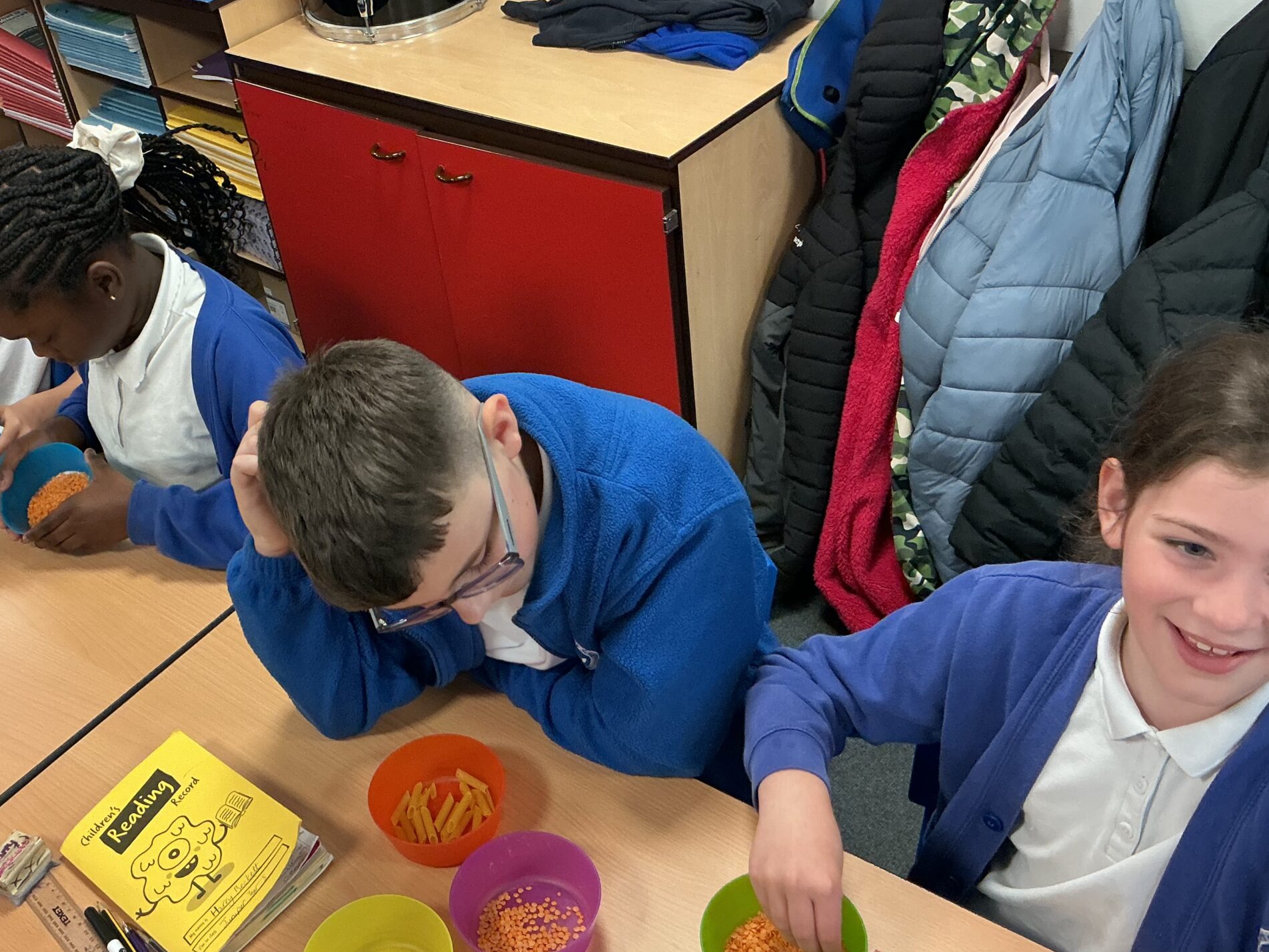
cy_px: 477
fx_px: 1430
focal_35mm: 39
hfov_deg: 47.3
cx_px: 449
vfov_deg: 36.8
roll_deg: +12.9
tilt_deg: -36.0
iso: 160
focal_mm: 3
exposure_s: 1/60
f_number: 1.8
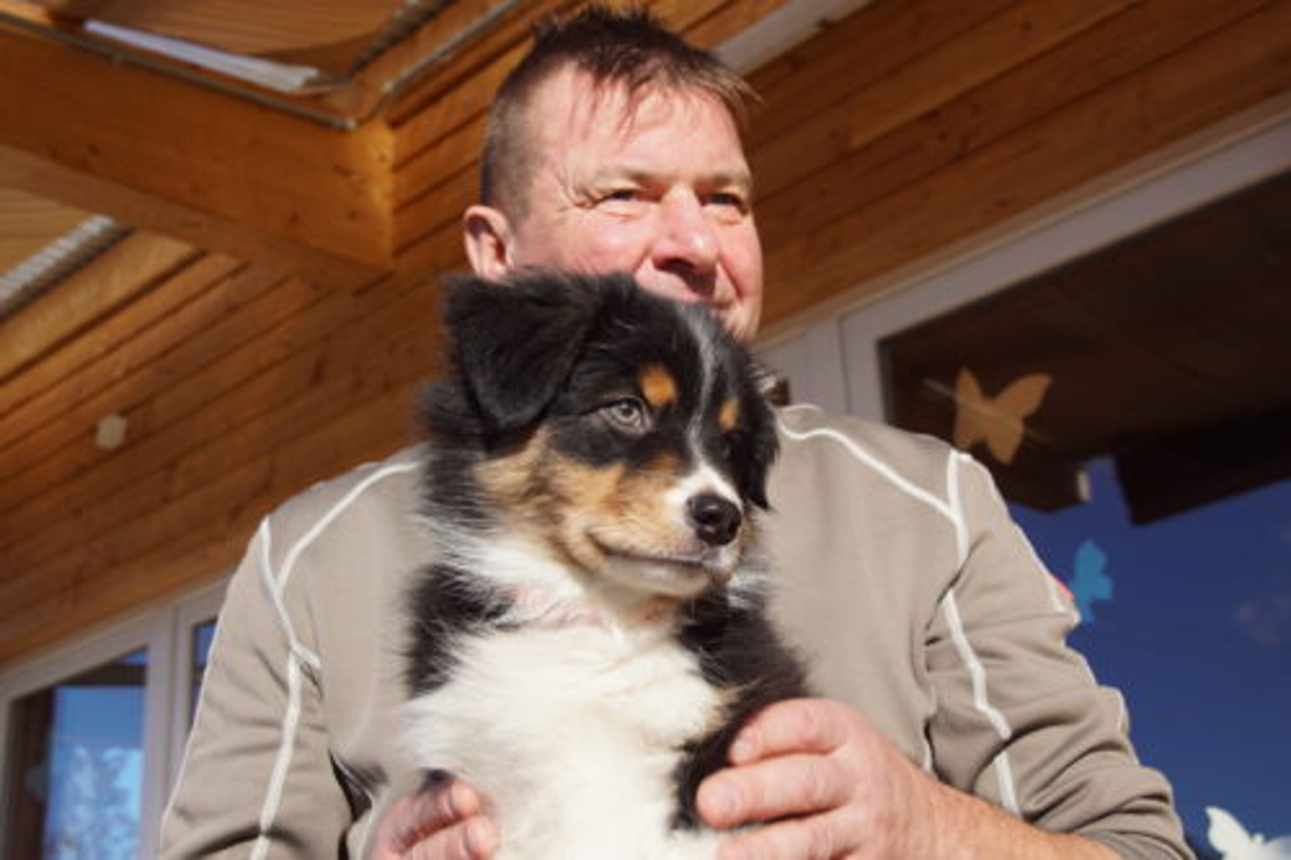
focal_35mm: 52
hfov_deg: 37.9
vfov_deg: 25.7
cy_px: 430
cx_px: 646
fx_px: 1882
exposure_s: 1/200
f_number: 8
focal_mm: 35
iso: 100
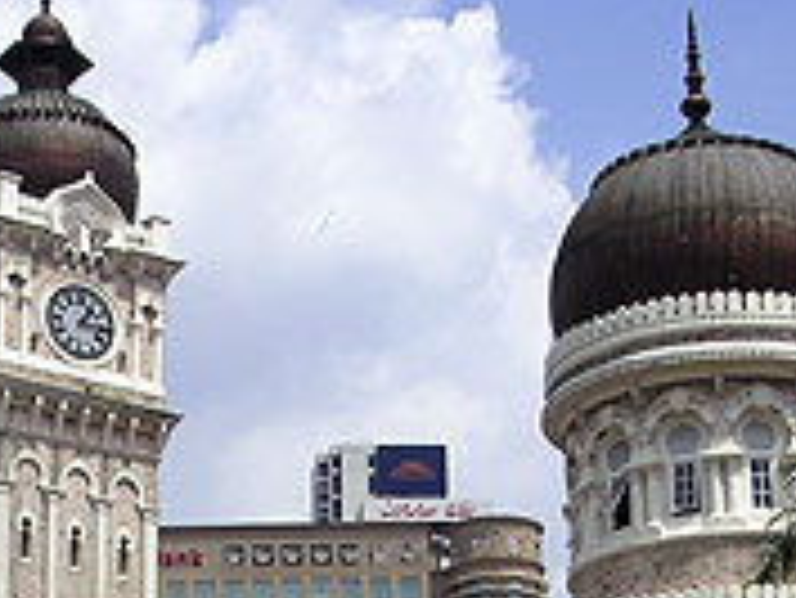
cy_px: 683
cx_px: 225
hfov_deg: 20.7
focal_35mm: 94
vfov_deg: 15.3
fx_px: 2163
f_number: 6.7
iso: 50
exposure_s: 1/350
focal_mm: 5.7
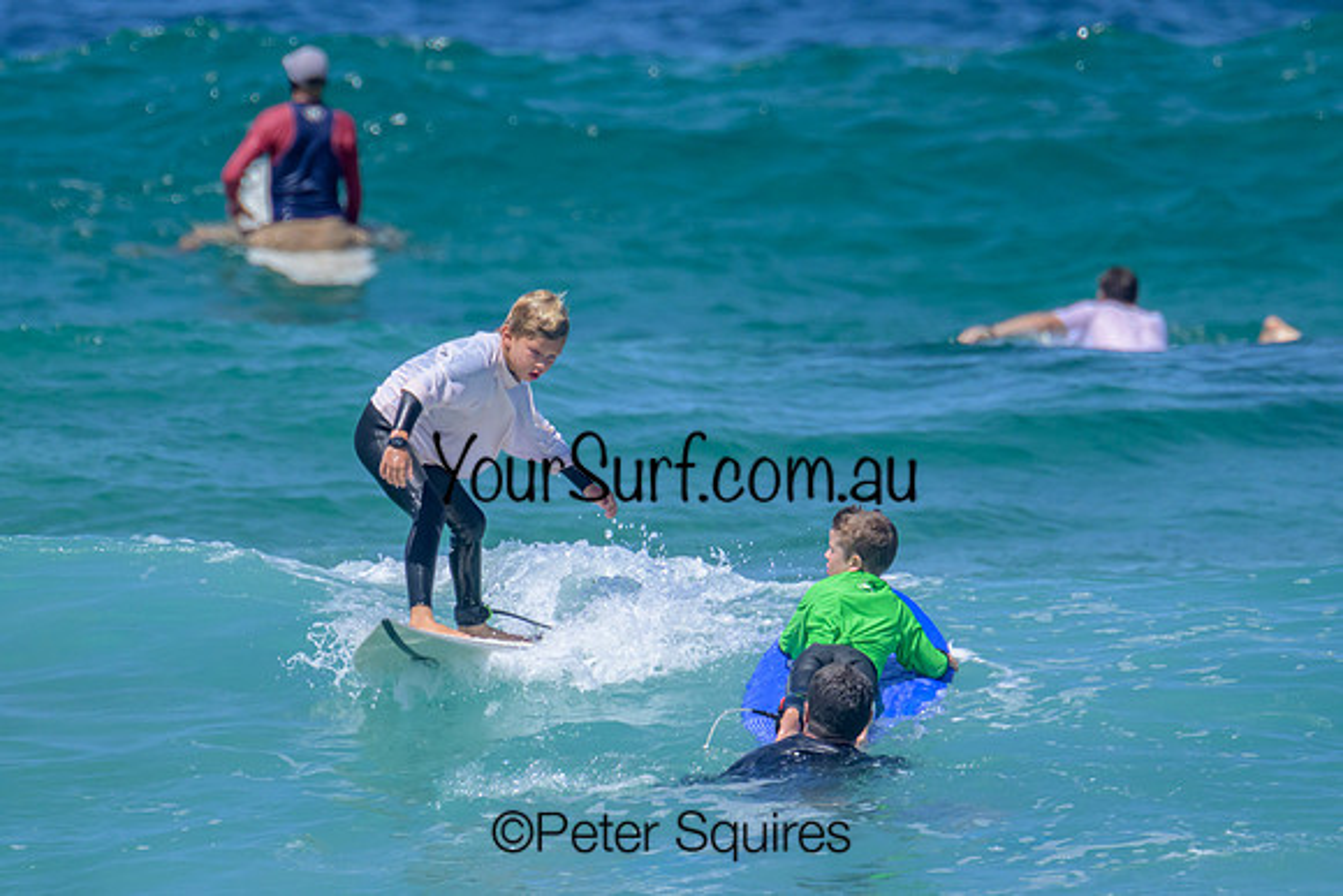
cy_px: 434
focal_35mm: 1081
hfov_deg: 1.9
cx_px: 592
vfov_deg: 1.3
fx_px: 40319
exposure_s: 1/2000
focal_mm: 800
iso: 1100
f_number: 11
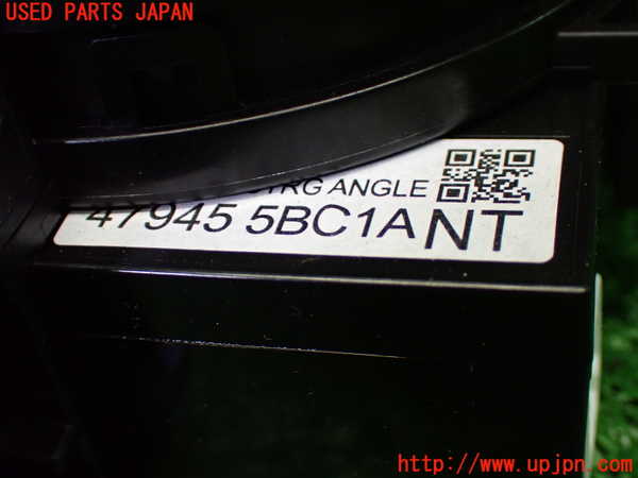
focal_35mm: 54
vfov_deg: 27.0
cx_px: 319
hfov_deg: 35.5
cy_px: 239
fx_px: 995
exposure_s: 1/80
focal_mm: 9.65
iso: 800
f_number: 3.3
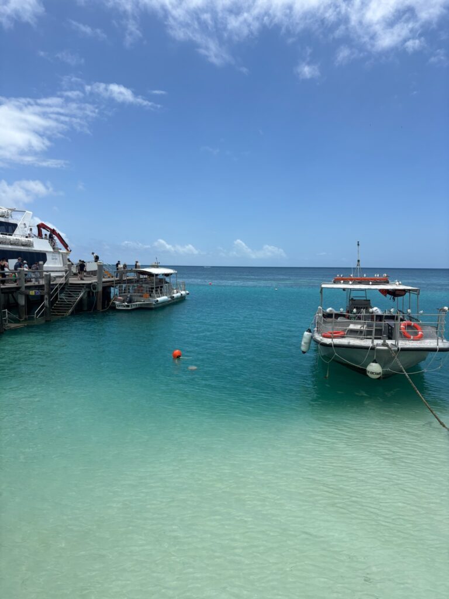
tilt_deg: -4.8
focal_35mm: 26
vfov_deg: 67.3
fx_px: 450
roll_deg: -2.3
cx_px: 224
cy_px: 300
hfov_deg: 53.1
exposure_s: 1/5814
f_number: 1.6
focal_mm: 5.96
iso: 50
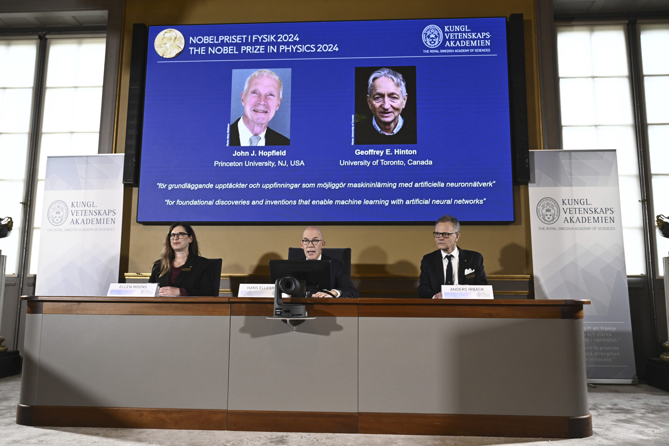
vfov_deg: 44.3
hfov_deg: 62.8
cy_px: 223
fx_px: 548
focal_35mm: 30
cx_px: 334
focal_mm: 29.5
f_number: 4
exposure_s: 1/100
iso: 1600
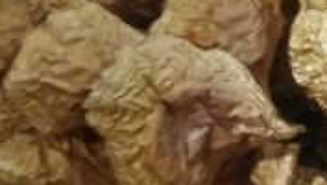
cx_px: 676
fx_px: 1536
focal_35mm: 177
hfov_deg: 11.0
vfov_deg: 6.8
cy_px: 241
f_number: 1.9
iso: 3252
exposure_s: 1/33.3
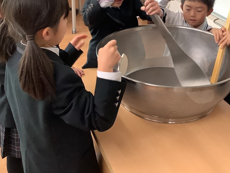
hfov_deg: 37.3
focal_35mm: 51
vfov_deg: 28.1
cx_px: 141
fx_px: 339
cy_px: 38
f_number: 2.4
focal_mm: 3.3
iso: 160
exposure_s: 1/60
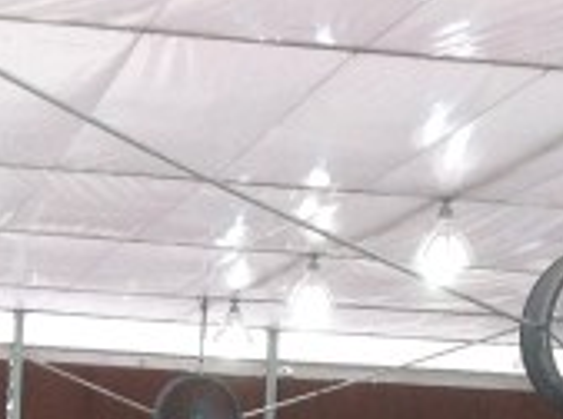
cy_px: 963
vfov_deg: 8.3
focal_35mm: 166
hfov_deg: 11.9
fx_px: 2694
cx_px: 257
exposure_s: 1/120
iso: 80
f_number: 2.4
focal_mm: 4.28
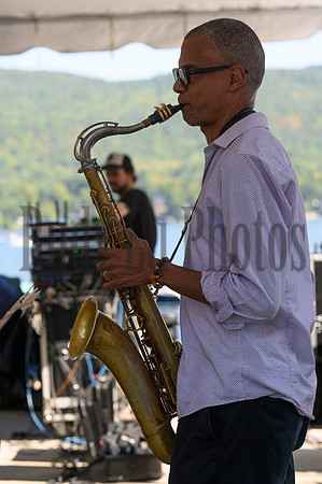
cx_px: 161
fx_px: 1331
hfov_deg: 13.8
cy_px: 242
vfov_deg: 20.6
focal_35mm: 99
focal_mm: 99
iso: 180
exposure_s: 1/250
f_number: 5.6
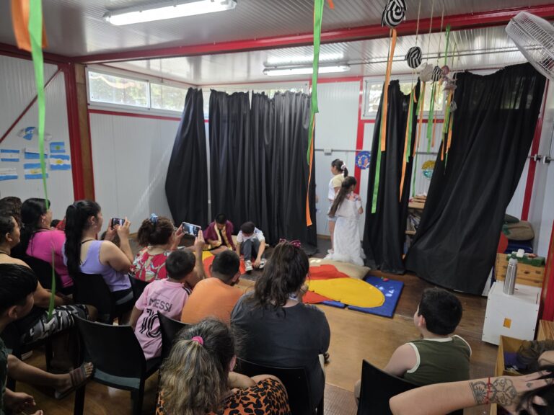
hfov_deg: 73.9
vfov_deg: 58.9
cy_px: 208
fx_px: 368
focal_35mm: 23
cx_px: 277
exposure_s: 1/100
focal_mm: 6.3
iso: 320
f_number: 1.7
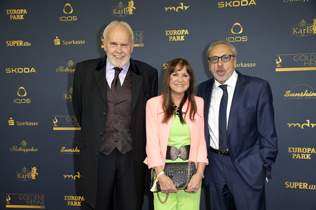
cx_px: 158
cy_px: 105
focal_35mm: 44
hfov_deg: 44.5
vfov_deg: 30.5
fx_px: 386
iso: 640
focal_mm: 44
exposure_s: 1/250
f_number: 5.6
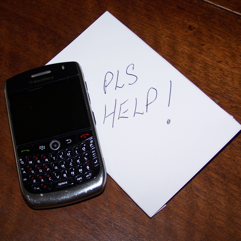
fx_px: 528
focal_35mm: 67
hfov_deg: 25.7
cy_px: 119
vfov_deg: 25.7
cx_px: 104
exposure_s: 1/60
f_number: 3.1
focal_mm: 9.3
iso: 80
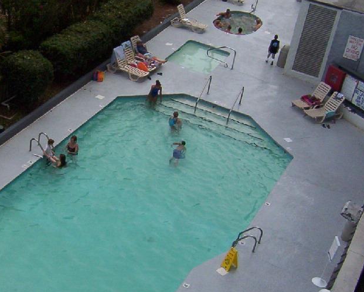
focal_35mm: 67
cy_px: 182
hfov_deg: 27.7
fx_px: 722
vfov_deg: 22.8
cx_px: 71
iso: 100
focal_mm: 5.54
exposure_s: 1/885
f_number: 5.24
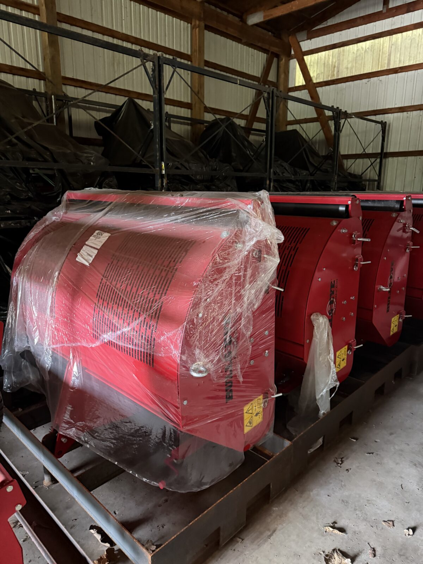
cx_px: 212
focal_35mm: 24
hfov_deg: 56.8
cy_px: 282
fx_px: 391
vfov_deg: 71.6
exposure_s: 1/31
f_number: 1.78
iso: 1000
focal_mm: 6.76
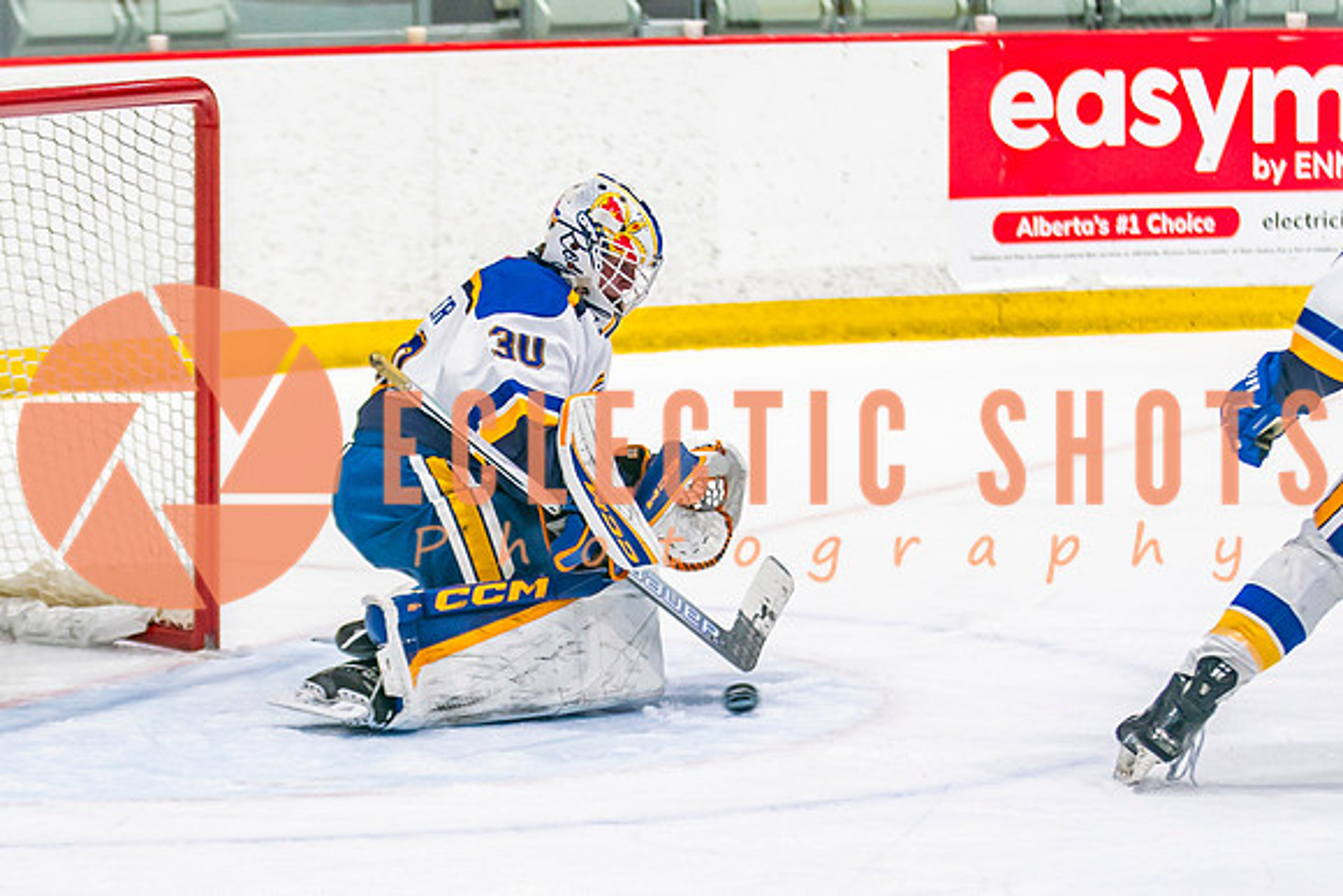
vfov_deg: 6.1
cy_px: 492
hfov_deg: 9.1
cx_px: 518
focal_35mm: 225
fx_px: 8395
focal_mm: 100
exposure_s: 1/640
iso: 400
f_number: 2.8
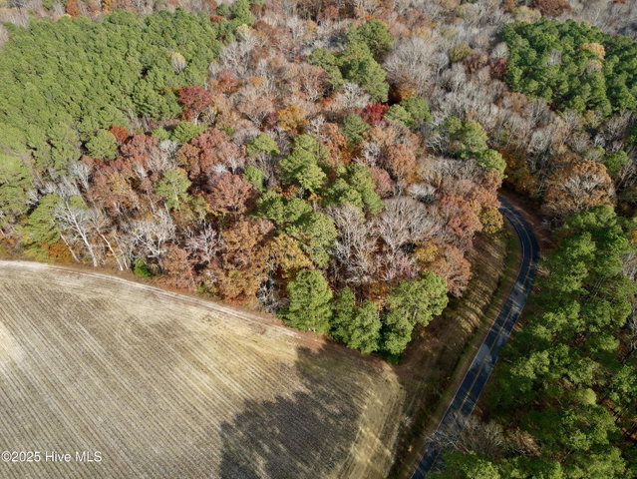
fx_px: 442
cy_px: 240
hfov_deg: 71.6
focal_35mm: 24
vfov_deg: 56.9
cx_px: 318
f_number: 2.8
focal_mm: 4.5
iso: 100
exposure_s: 1/320
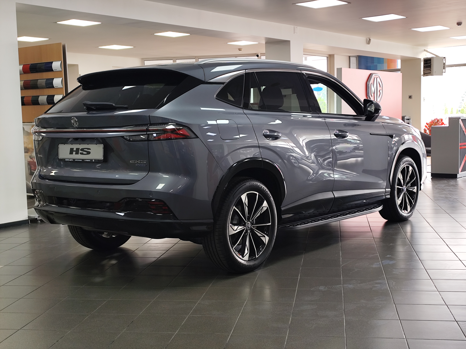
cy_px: 174
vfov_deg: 31.5
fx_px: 619
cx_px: 233
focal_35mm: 46
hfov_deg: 41.2
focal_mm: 6.19
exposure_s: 1/33.3
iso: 64
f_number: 1.65
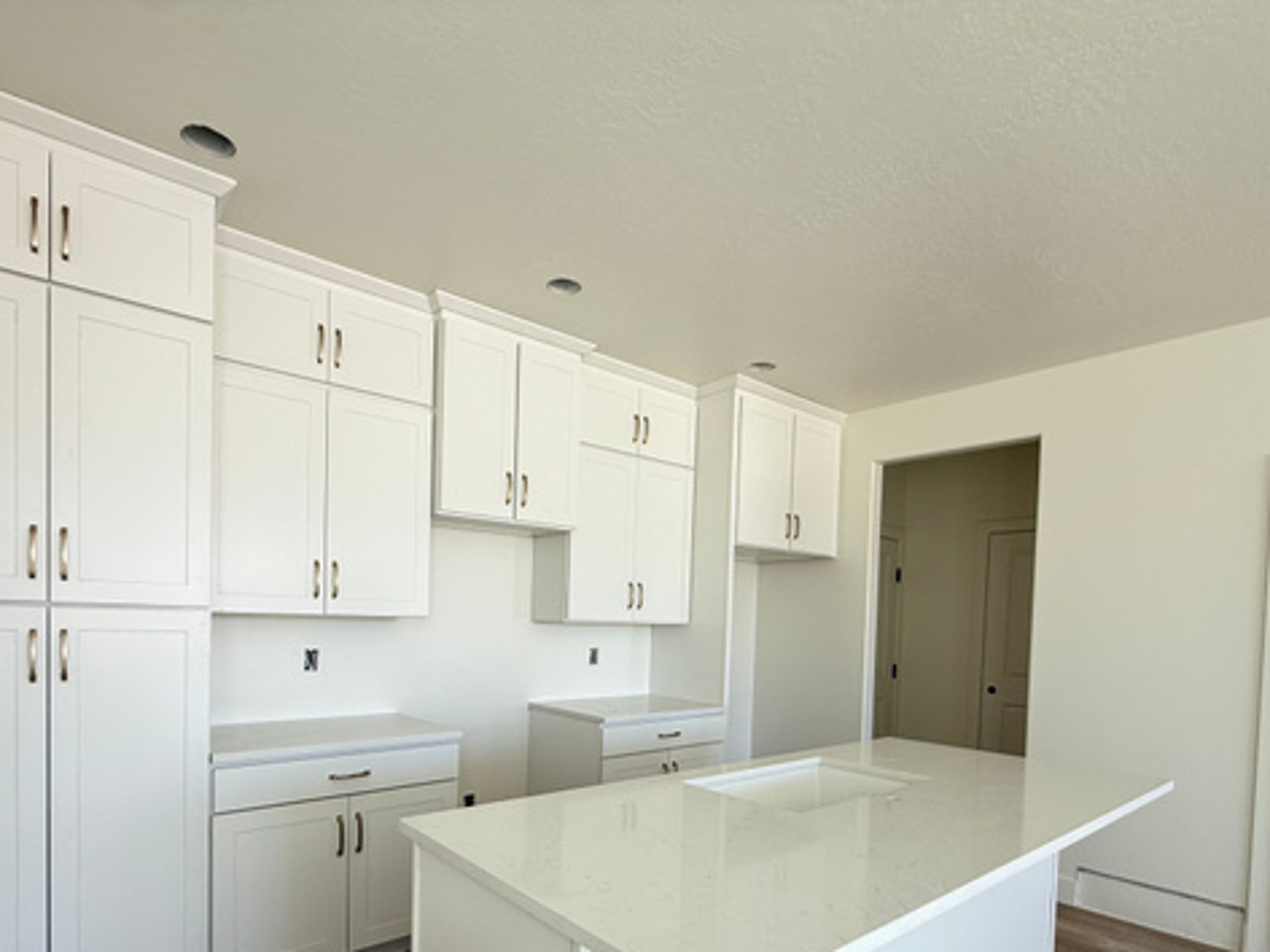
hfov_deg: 84.5
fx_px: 697
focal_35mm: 19
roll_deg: -1.9
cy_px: 643
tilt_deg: -1.8
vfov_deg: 66.6
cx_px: 589
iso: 80
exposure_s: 1/99
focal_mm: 2.22
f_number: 2.2
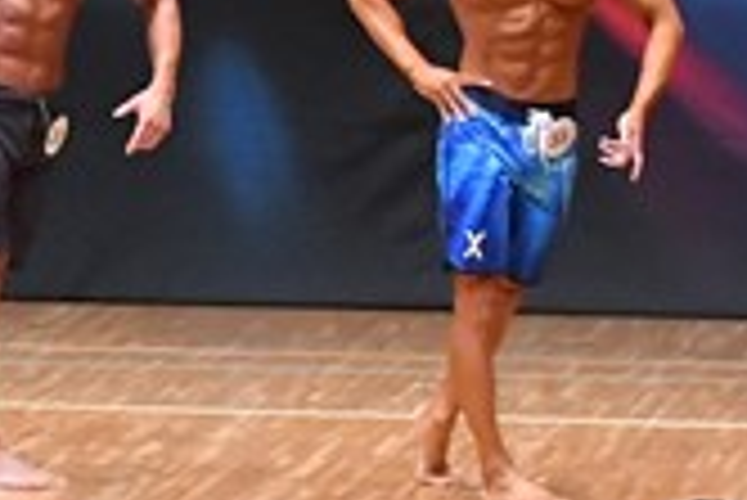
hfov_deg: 4.5
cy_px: -68
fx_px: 9387
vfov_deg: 3.0
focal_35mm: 452
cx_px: -74
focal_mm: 65
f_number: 5.6
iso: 8000
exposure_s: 1/400
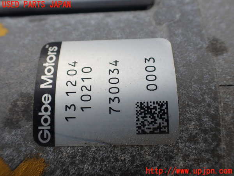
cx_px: 117
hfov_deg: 60.0
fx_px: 203
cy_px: 88
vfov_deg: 46.8
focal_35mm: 30
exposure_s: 1/200
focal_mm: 5.4
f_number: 2.3
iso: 100
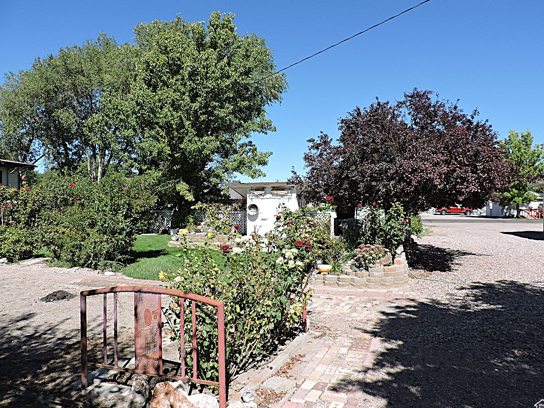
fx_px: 393
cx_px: 272
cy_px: 208
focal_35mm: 25
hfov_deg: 69.4
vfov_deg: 54.9
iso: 100
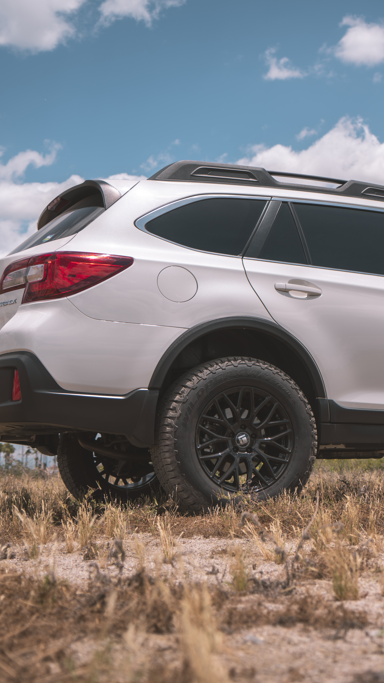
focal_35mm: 57
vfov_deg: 36.6
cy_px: 341
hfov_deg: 20.5
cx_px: 372
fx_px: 1032
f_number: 4
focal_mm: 36
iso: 50
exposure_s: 1/800
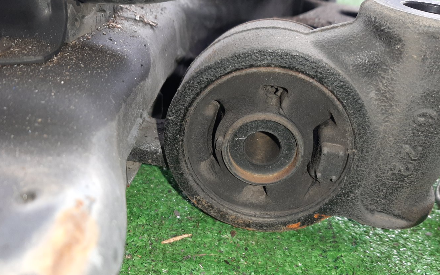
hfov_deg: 62.9
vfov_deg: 41.7
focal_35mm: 30
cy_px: 161
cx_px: 212
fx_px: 360
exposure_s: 1/50
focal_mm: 3.93
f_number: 1.7
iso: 115
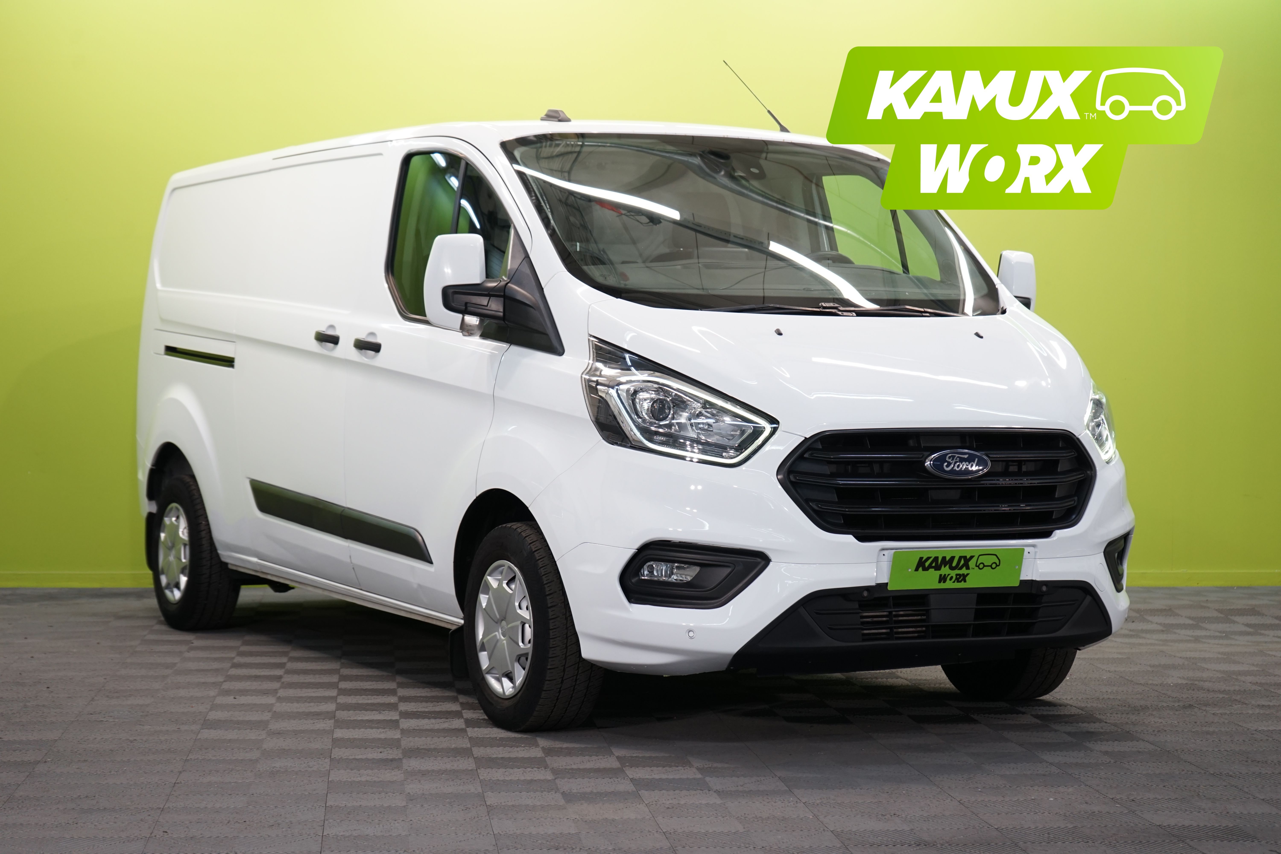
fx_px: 2491
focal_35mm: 70
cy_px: 427
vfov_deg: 19.5
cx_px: 640
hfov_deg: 28.8
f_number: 5.6
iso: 500
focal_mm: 70
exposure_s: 1/40
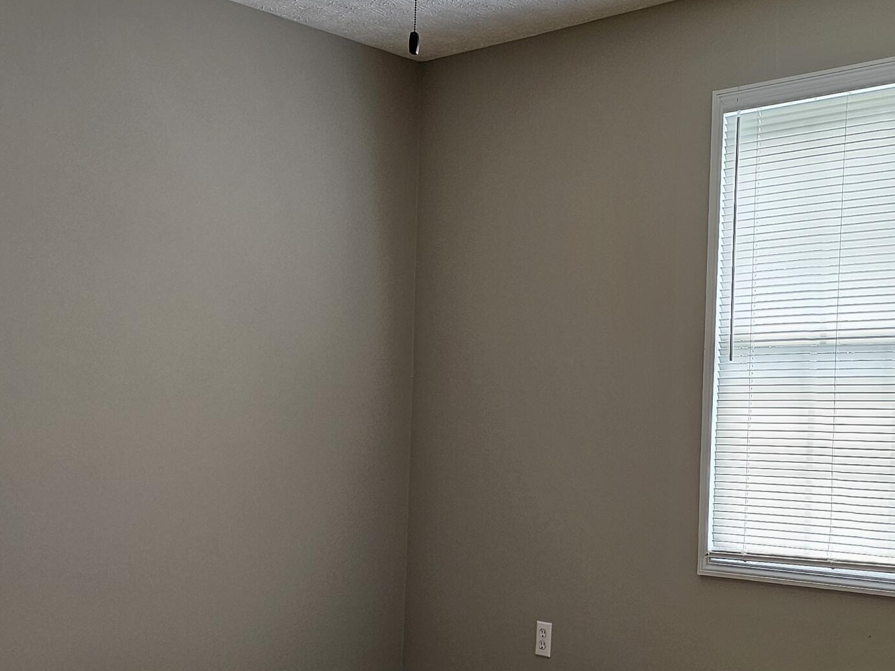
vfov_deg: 28.8
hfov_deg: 37.0
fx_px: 1293
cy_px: 474
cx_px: 697
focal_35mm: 50
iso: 160
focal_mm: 6.3
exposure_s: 1/180
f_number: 1.7
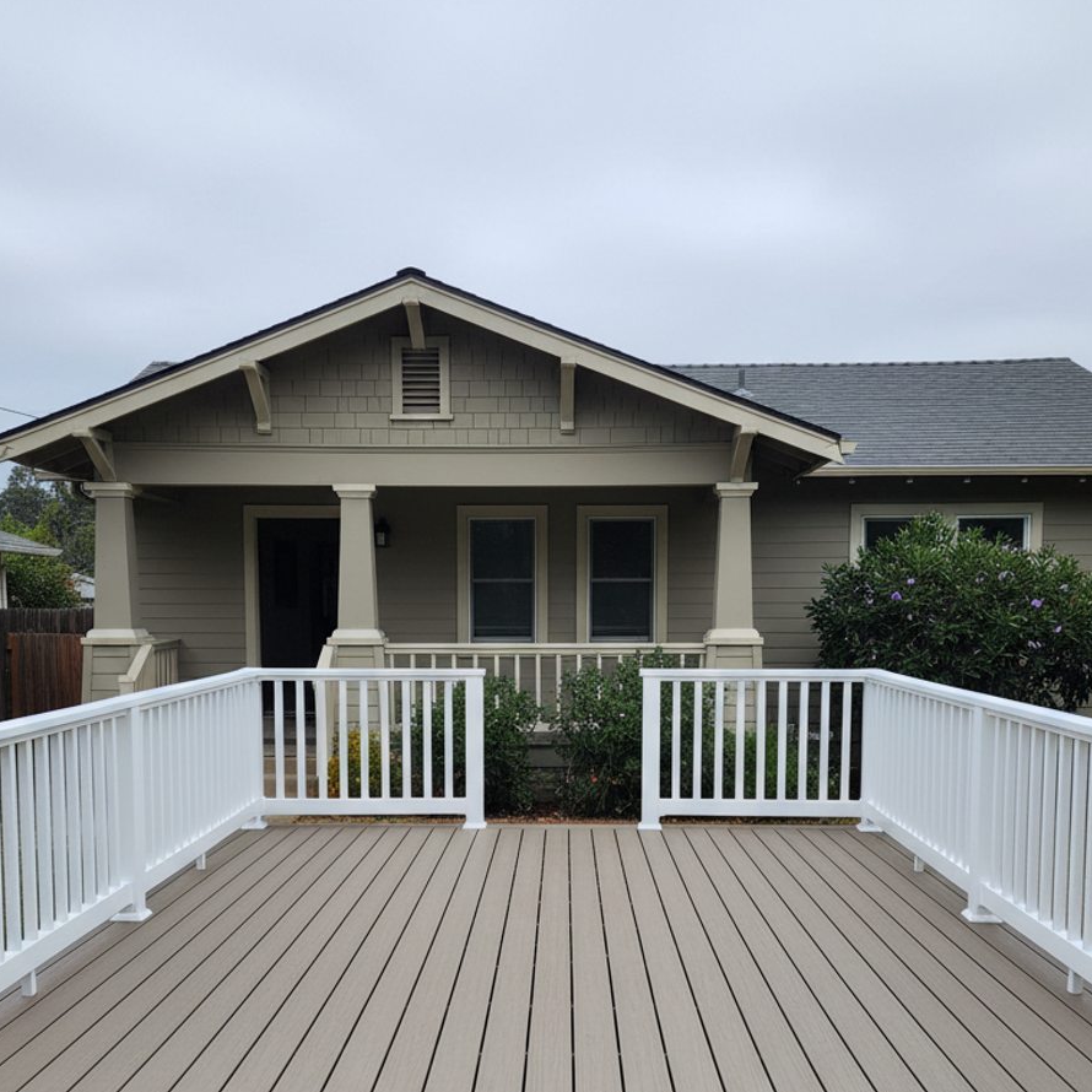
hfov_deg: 52.5
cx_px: 547
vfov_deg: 51.6
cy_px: 728
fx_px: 1106
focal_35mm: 31
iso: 100
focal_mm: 5.7
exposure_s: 1/1060
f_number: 1.5
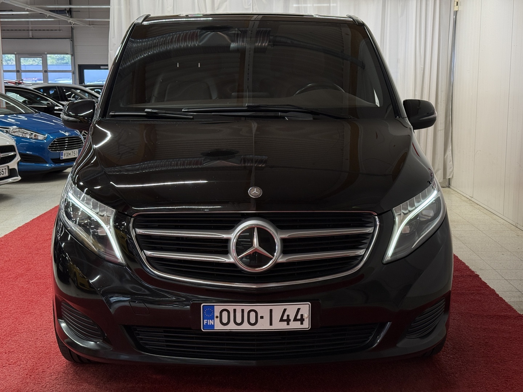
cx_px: 262
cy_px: 196
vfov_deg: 30.3
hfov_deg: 39.7
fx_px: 725
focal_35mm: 48
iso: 100
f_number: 1.78
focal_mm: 6.76
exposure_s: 1/99
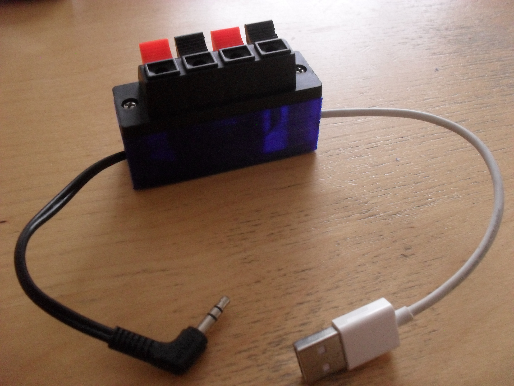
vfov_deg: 40.7
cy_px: 193
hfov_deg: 52.6
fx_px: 520
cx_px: 257
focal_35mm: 35
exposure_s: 1/15
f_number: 3.2
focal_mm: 6.3
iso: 320
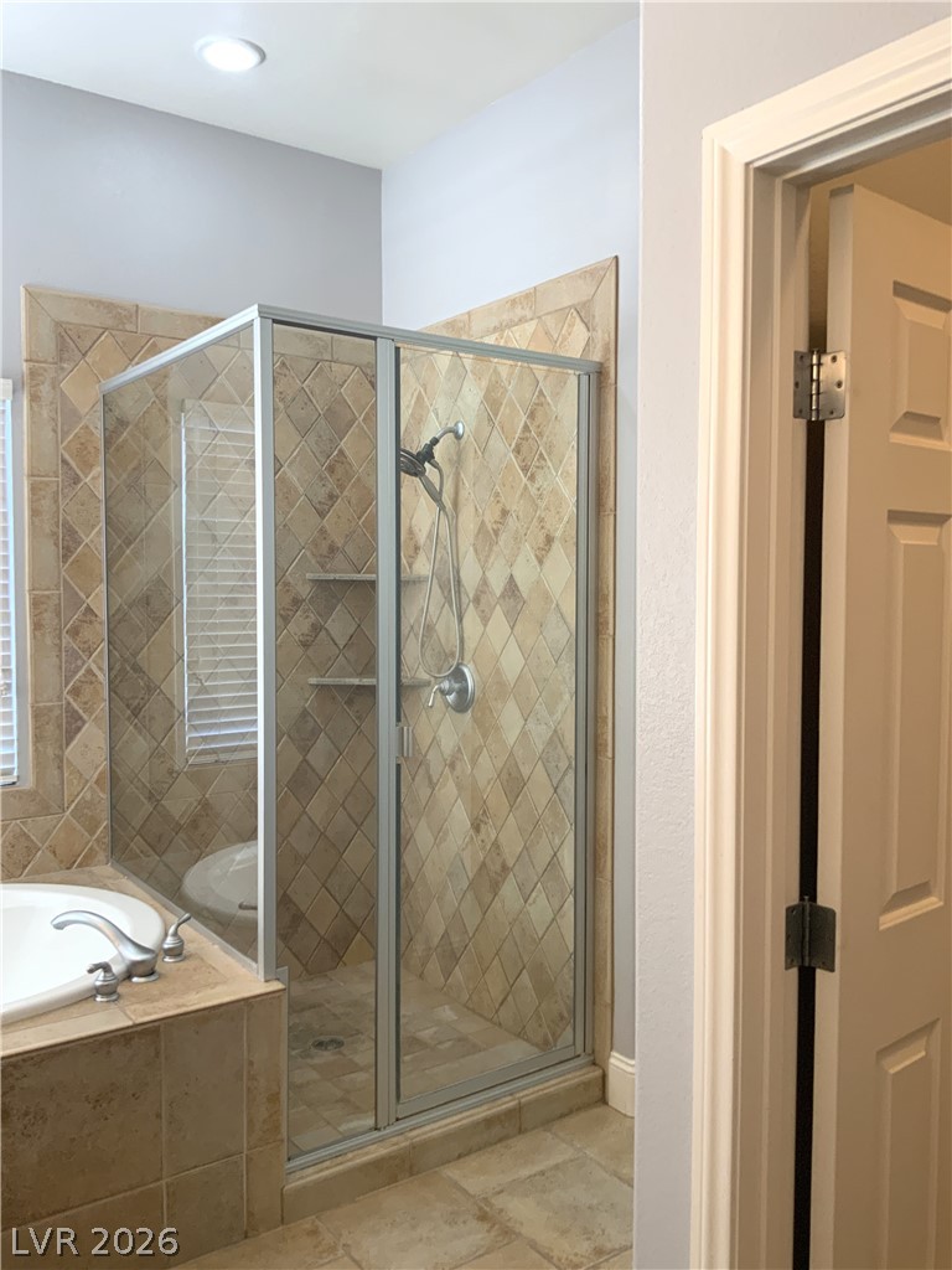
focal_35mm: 29
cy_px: 635
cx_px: 476
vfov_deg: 61.7
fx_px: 1063
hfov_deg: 48.2
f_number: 1.8
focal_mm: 3
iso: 64
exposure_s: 1/60
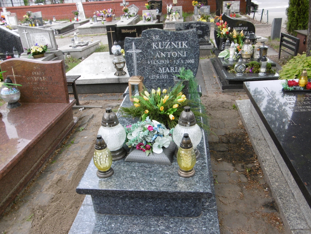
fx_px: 287
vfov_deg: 44.2
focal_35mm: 32
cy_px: 117
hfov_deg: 56.8
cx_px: 156
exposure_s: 1/60
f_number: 3.5
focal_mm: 5.8
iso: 100
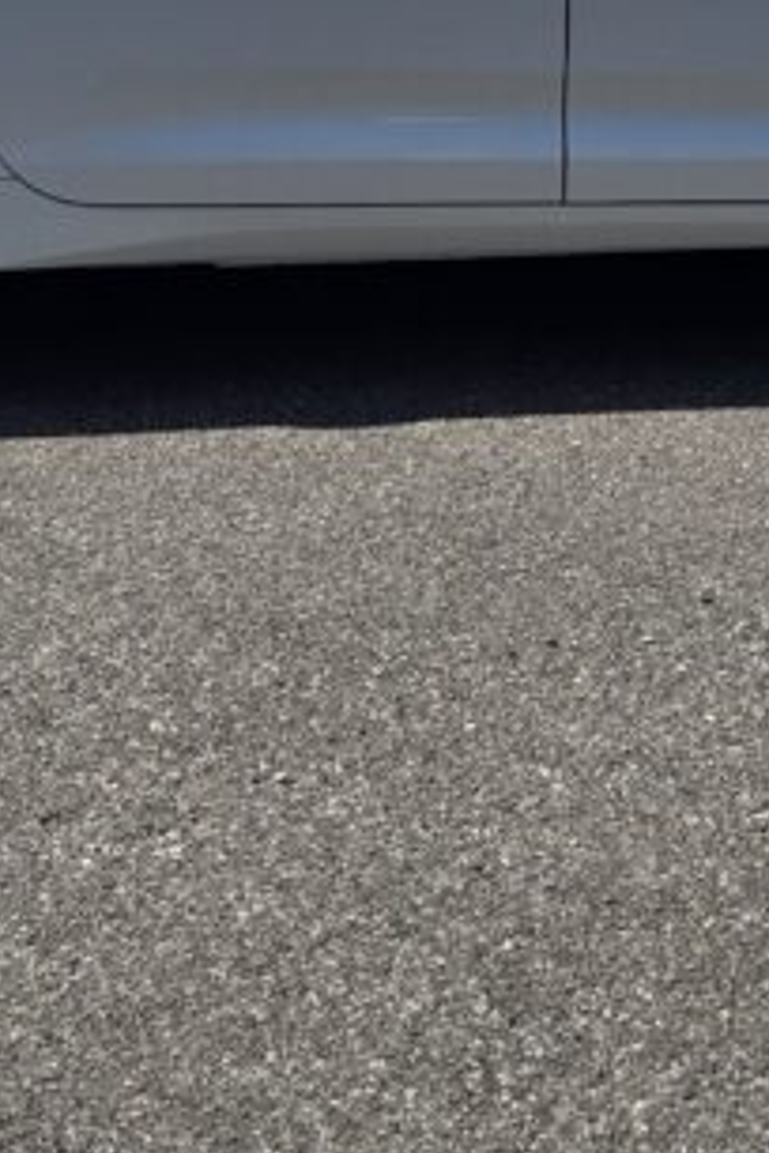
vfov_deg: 24.4
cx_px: 569
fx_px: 2563
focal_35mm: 80
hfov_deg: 17.0
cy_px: 49
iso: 40
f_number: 1.8
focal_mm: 5.4
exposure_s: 1/2921
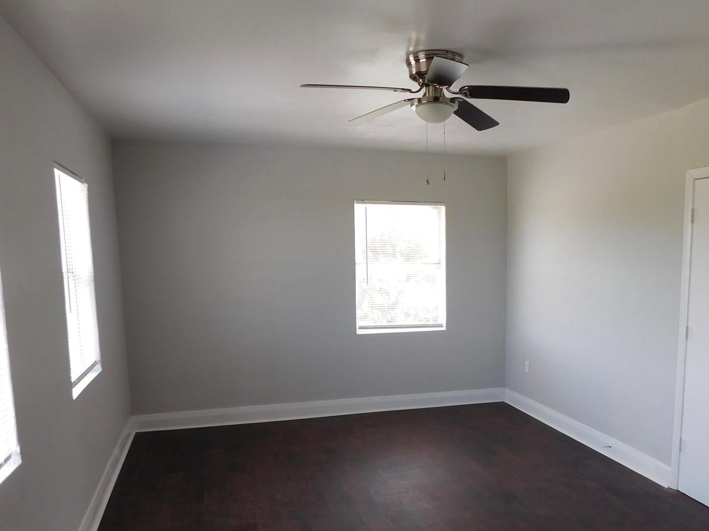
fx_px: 635
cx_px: 444
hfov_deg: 57.6
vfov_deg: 44.9
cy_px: 345
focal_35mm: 31
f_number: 3
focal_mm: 4
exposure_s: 1/50
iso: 125
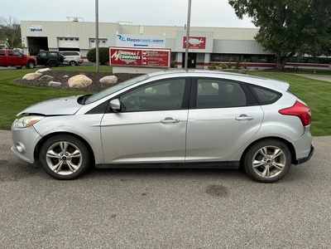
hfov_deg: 63.4
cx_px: 166
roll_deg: -1.9
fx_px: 268
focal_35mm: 28
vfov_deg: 49.7
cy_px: 124
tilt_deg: -13.0
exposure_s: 1/1626
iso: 25
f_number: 1.8
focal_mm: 3
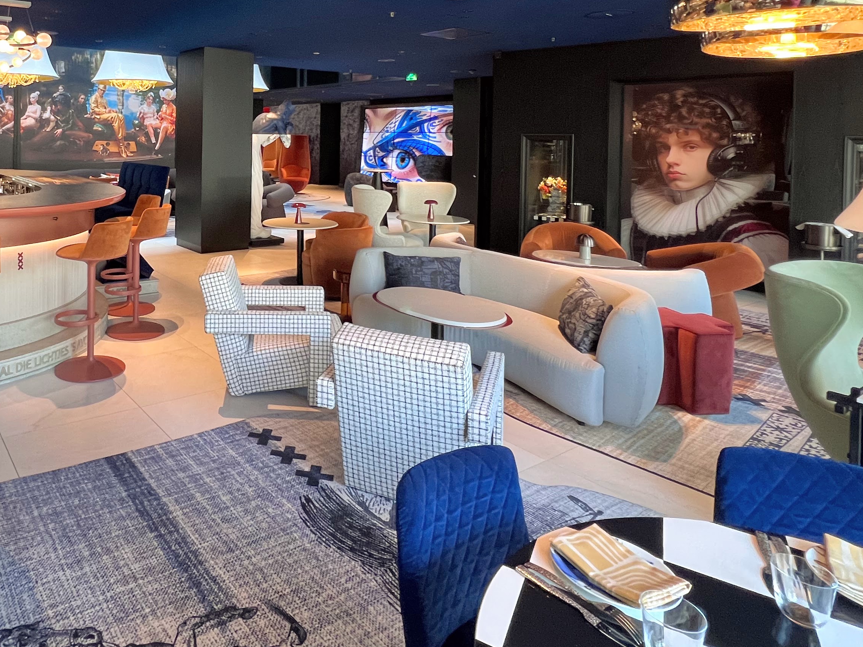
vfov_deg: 55.6
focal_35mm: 23
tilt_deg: -0.4
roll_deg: -1.2
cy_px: 150
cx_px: 238
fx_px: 573
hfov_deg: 70.0
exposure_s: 1/62
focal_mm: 1.57
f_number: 1.8
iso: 200
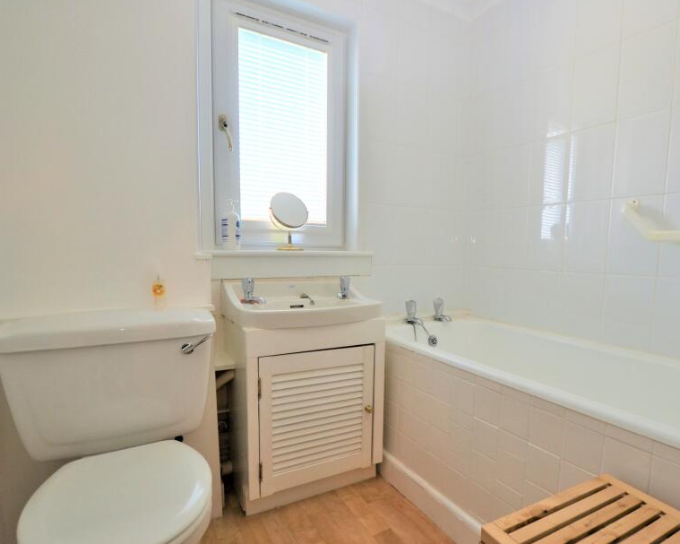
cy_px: 298
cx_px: 404
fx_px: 382
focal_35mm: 19
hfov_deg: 82.4
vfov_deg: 70.7
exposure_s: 1/60
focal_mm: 10
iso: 200
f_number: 4
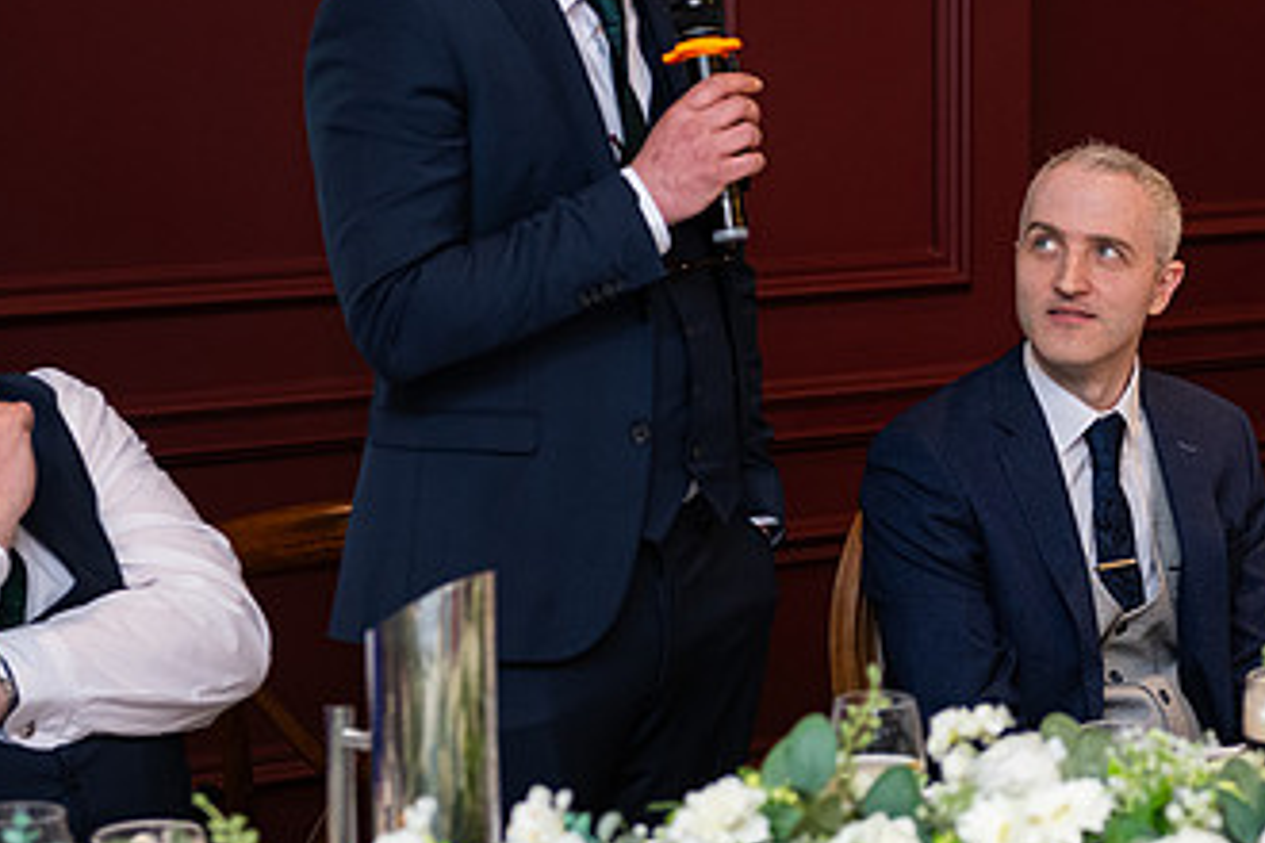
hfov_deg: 16.5
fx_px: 4322
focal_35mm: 123
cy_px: 289
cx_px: 1089
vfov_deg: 11.1
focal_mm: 70
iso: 800
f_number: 3.5
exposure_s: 1/160
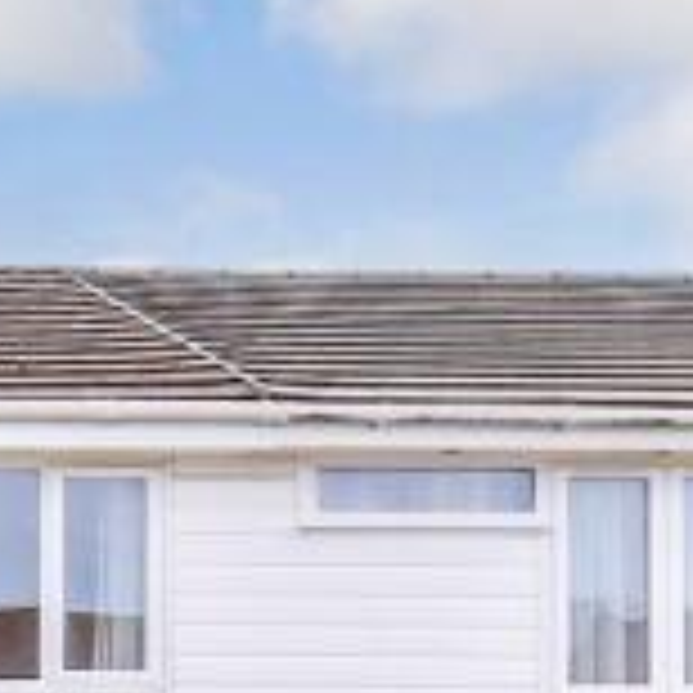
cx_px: -360
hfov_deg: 18.1
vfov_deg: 18.3
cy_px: 1010
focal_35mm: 85
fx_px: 1925
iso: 400
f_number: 8
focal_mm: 10
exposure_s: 1/1000
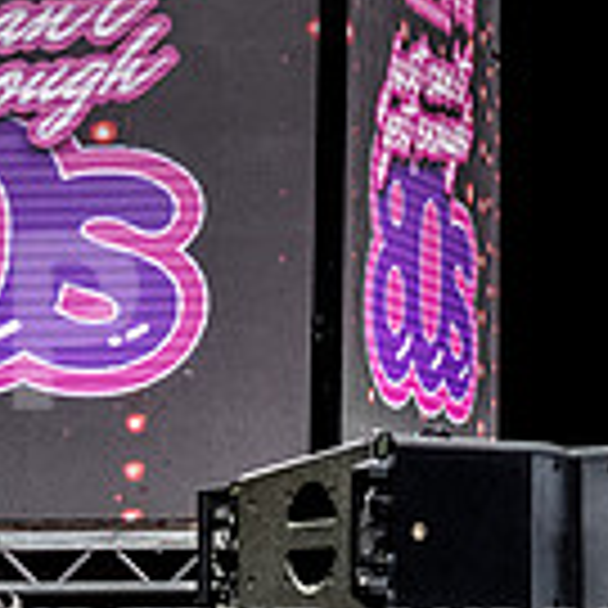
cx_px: 630
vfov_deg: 8.9
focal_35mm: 194
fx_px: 3855
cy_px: -80
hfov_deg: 9.0
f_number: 5
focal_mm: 42
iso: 4500
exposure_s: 1/1000
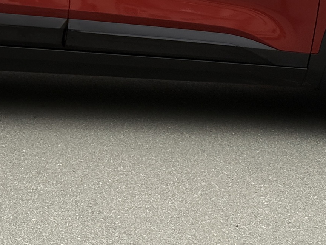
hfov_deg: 12.3
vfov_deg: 9.1
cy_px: -77
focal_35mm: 160
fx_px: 1507
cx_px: 105
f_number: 1.78
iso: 80
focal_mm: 6.76
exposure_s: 1/478
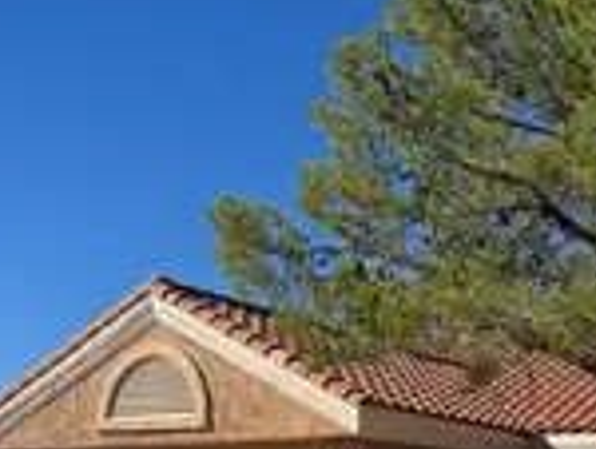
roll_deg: -0.2
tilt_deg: +5.1
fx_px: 1104
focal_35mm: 64
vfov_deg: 22.2
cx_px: 628
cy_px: 437
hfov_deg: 28.0
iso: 80
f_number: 1.78
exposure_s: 1/5814
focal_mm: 6.76
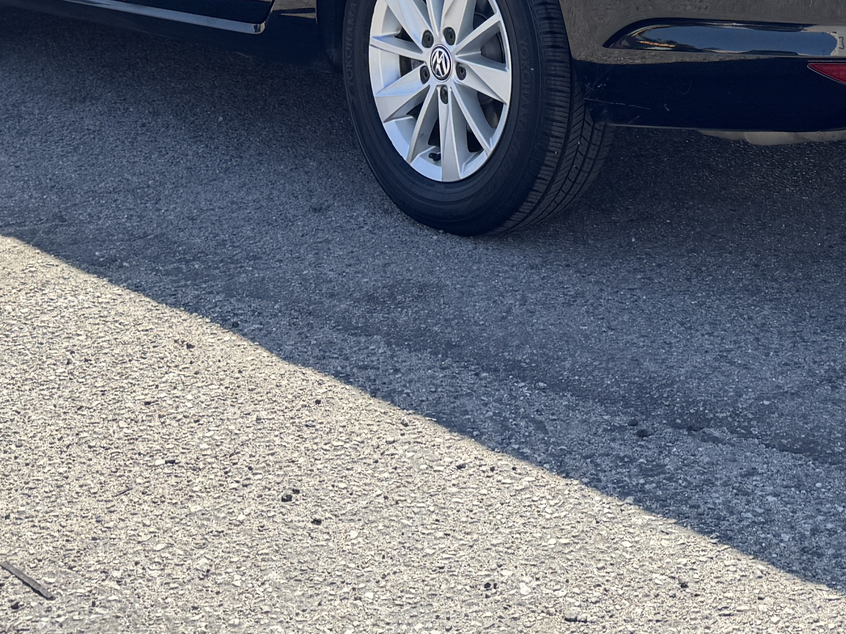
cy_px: -233
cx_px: 668
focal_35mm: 75
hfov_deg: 25.6
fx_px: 1833
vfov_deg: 18.1
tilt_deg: -3.7
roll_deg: -0.2
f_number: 1.78
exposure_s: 1/1311
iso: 80
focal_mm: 6.76
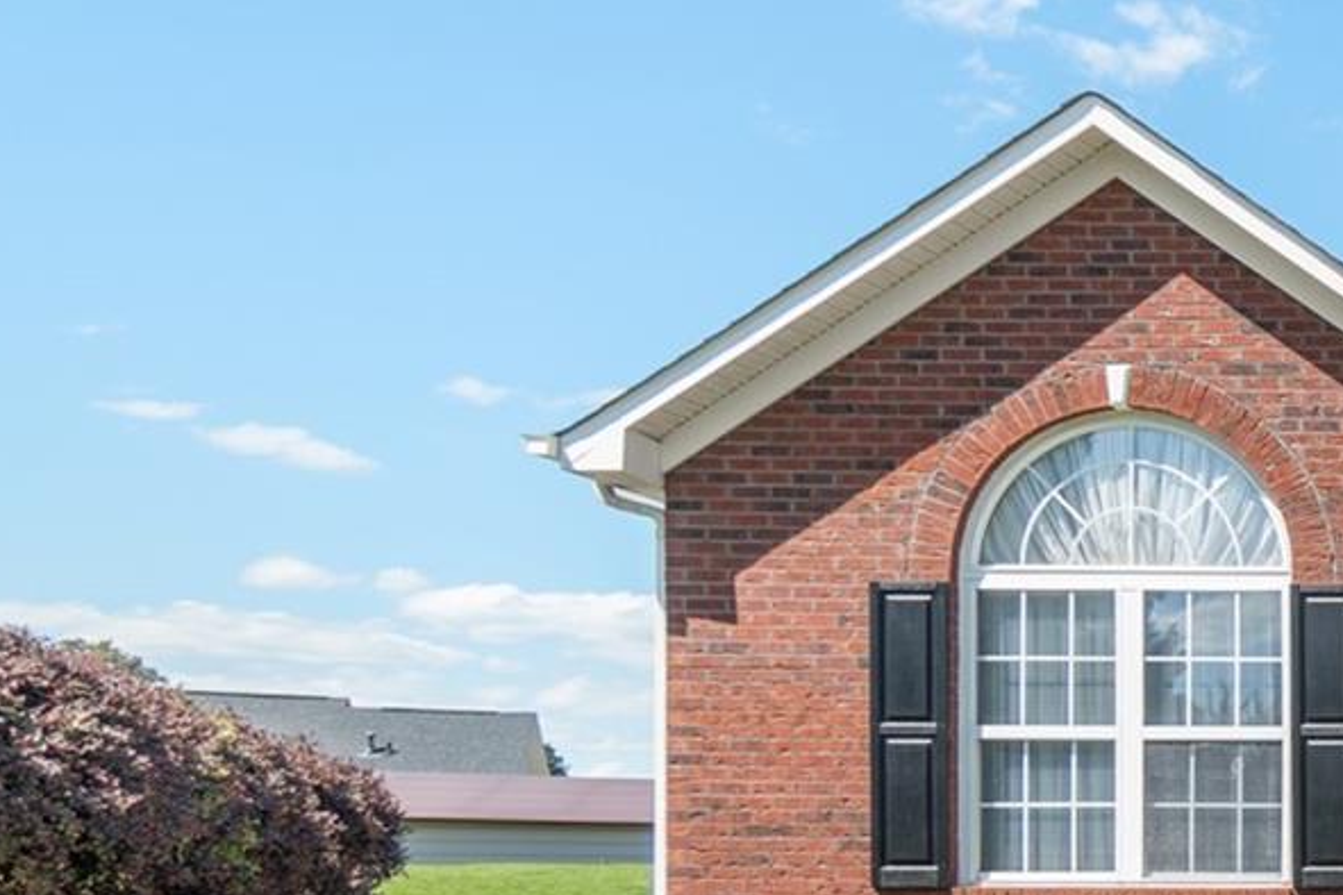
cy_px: 639
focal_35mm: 52
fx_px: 1940
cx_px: 2118
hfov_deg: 25.7
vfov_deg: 25.8
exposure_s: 1/320
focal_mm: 10
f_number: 4
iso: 100
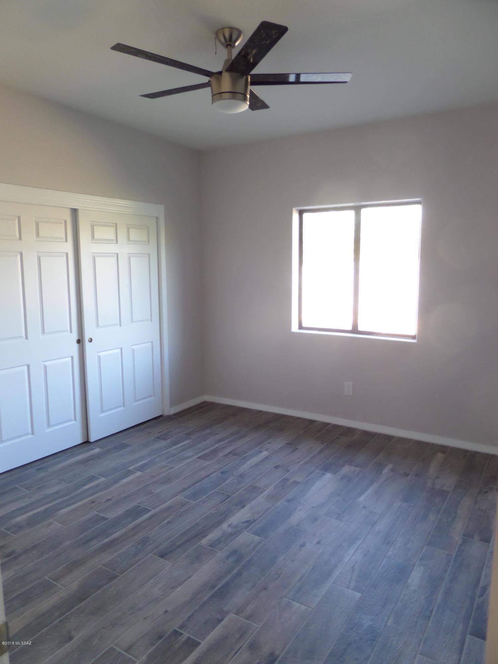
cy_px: 332
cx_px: 249
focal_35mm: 24
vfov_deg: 71.6
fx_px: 460
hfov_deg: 56.8
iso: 320
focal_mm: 4
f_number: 3.2
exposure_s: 1/30
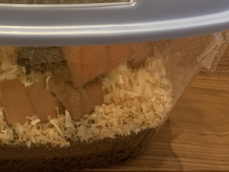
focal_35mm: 64
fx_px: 423
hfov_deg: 28.6
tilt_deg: -41.0
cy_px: -1
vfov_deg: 22.1
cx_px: 7
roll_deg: -3.6
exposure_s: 1/40
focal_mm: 4.25
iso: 400
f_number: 1.8
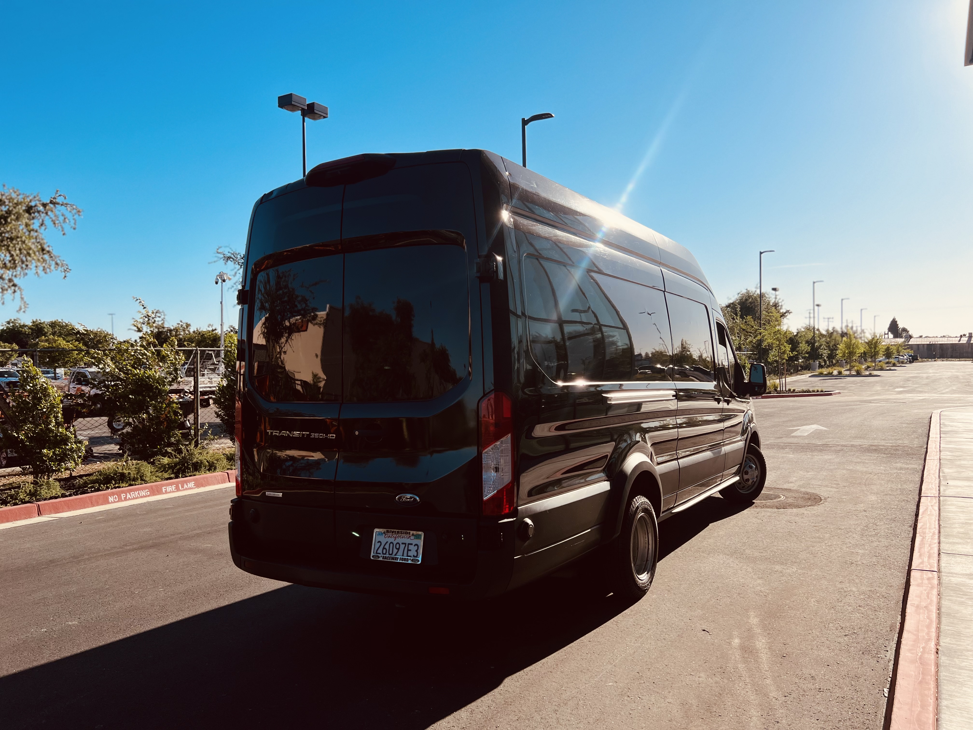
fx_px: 731
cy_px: 365
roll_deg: +1.7
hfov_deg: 67.3
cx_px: 486
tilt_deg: +0.3
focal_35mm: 26
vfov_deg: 53.1
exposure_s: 1/6211
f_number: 1.5
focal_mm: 5.7
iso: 50
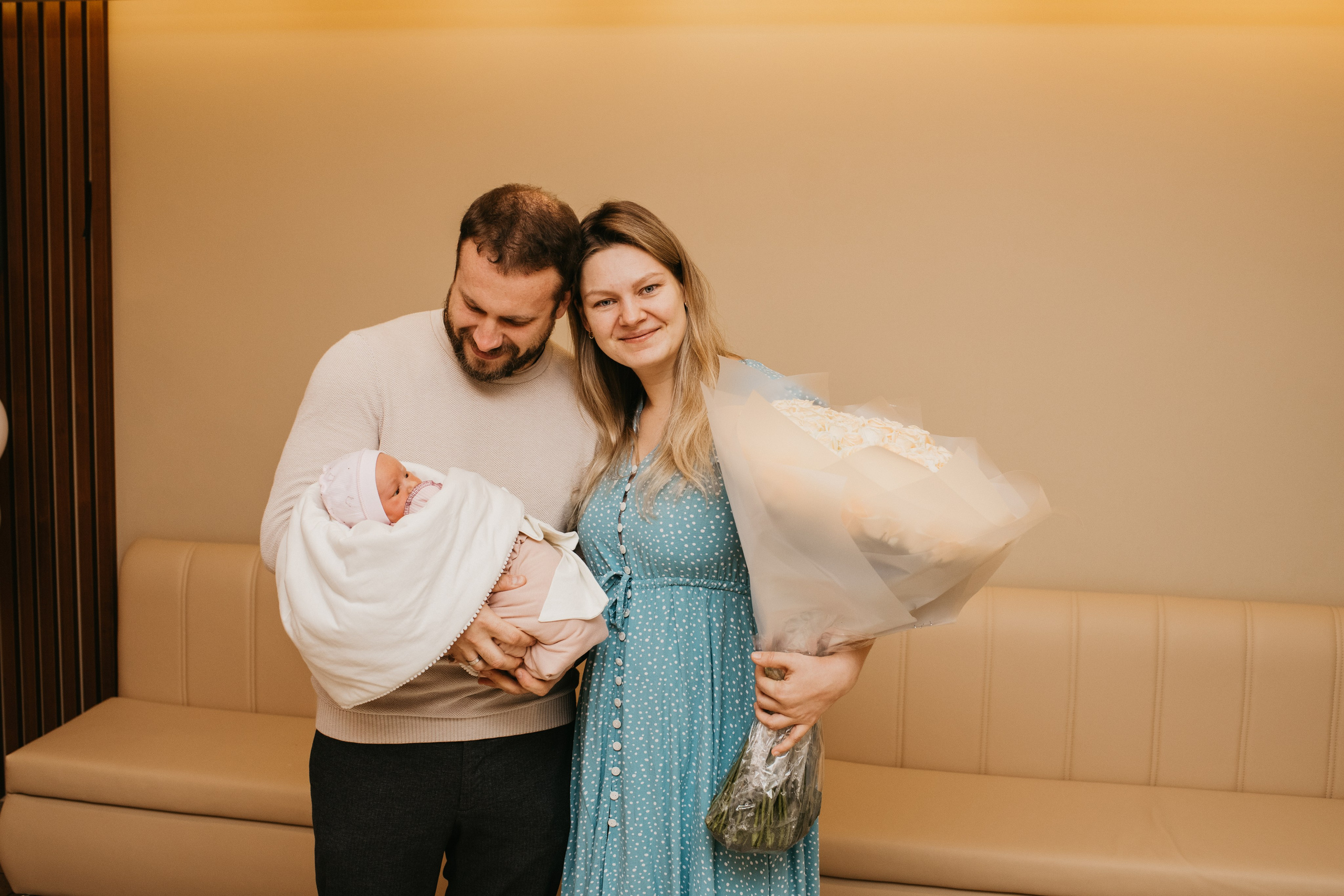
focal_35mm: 37
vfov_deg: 35.6
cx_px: 672
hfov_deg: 51.4
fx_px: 1397
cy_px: 448
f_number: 4
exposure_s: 1/160
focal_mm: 35
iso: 400
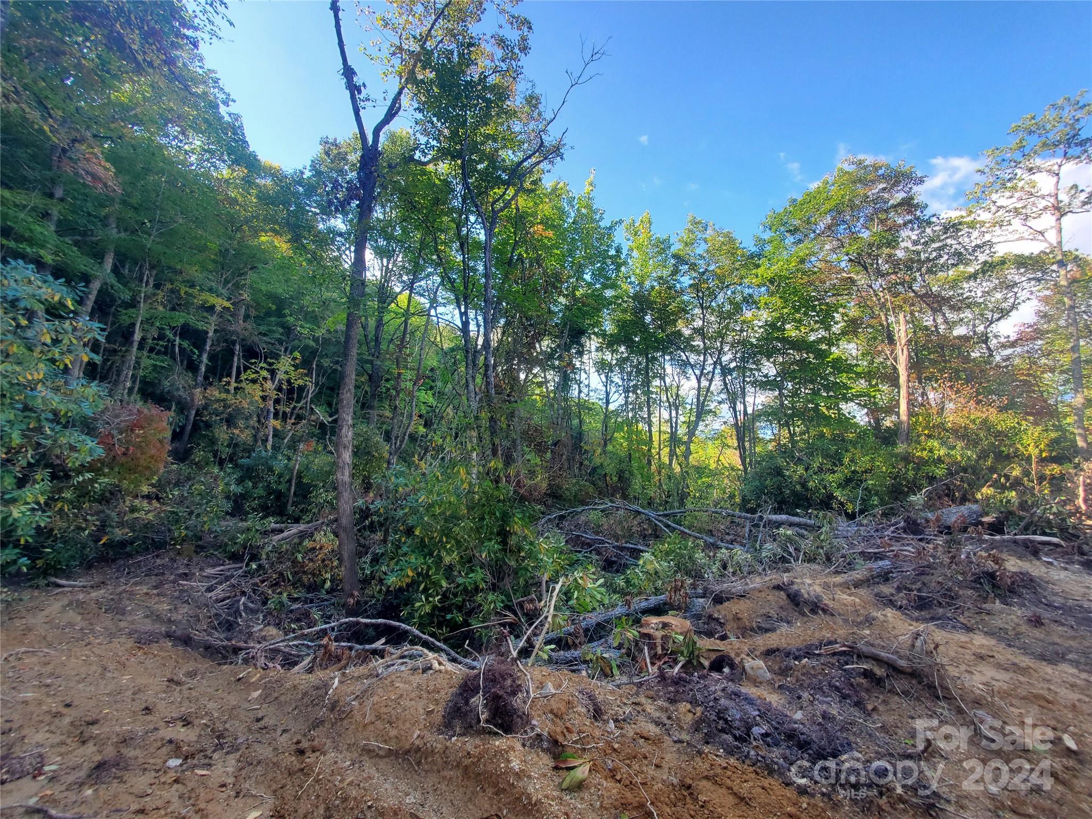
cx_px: 546
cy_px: 410
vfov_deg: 89.9
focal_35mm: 13
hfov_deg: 106.2
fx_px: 410
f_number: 2.2
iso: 50
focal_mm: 1.8
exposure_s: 1/170
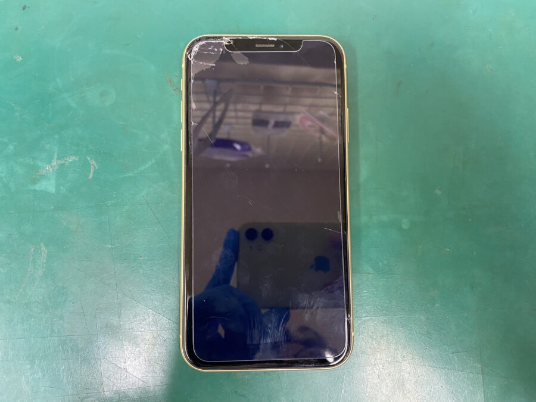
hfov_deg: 67.3
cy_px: 201
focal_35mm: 26
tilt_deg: -84.4
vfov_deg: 53.1
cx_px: 268
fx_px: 403
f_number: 1.8
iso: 160
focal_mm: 4.25
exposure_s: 1/50
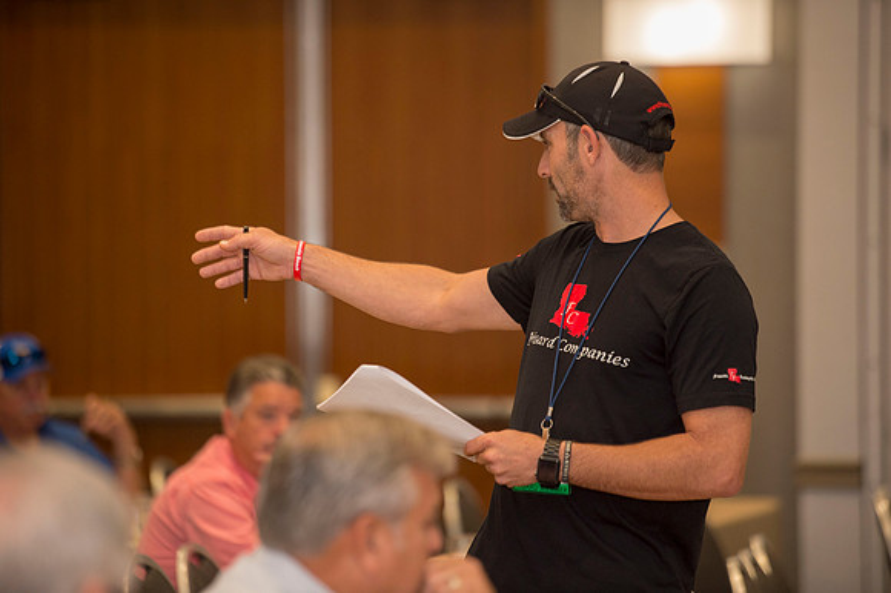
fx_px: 4576
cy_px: 296
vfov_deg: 7.4
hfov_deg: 11.1
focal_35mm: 185
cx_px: 446
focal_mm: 185
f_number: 2.8
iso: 1250
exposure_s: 1/320
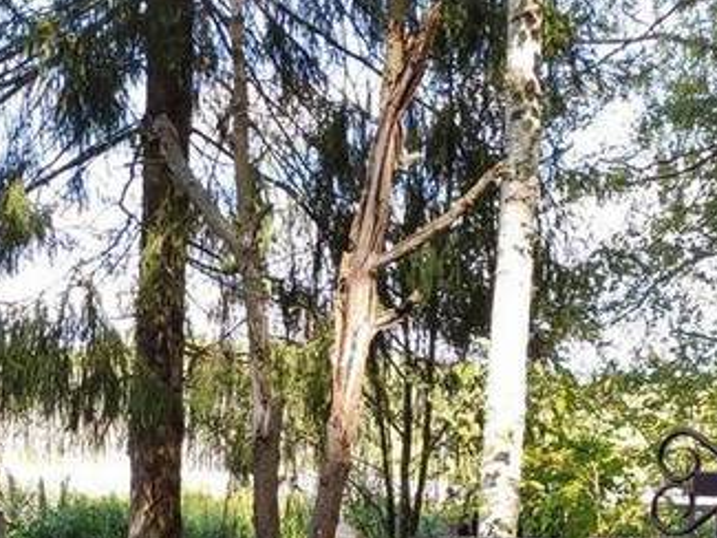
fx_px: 1699
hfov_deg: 23.4
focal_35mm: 82
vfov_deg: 16.5
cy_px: 798
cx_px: 130
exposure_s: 1/137
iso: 112
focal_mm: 4.77
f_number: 1.75
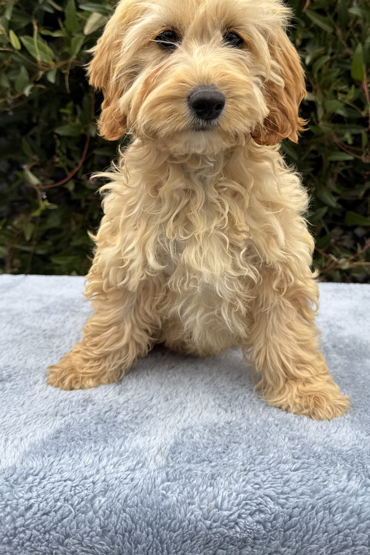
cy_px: 201
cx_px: 197
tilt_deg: -2.3
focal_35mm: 34
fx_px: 524
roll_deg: +0.4
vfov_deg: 55.0
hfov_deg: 38.9
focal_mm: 6.76
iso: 80
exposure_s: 1/693
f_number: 1.78
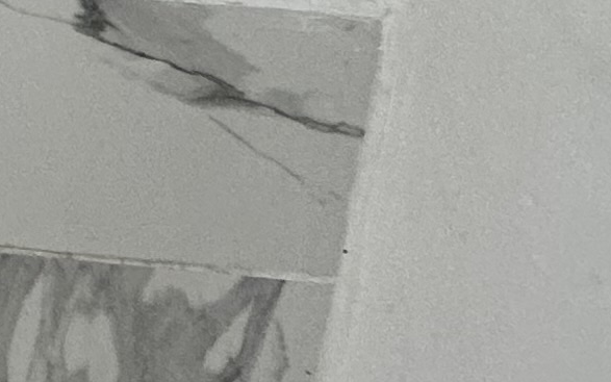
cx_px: -973
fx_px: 1699
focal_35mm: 102
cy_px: -575
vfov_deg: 10.7
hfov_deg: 13.2
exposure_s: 1/120
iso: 125
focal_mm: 2.22
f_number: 2.2
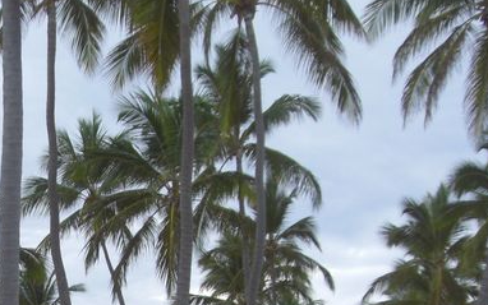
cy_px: 380
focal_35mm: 108
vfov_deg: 11.8
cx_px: 15
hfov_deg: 18.8
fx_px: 1437
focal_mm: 6.2
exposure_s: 1/500
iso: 64
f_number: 2.7
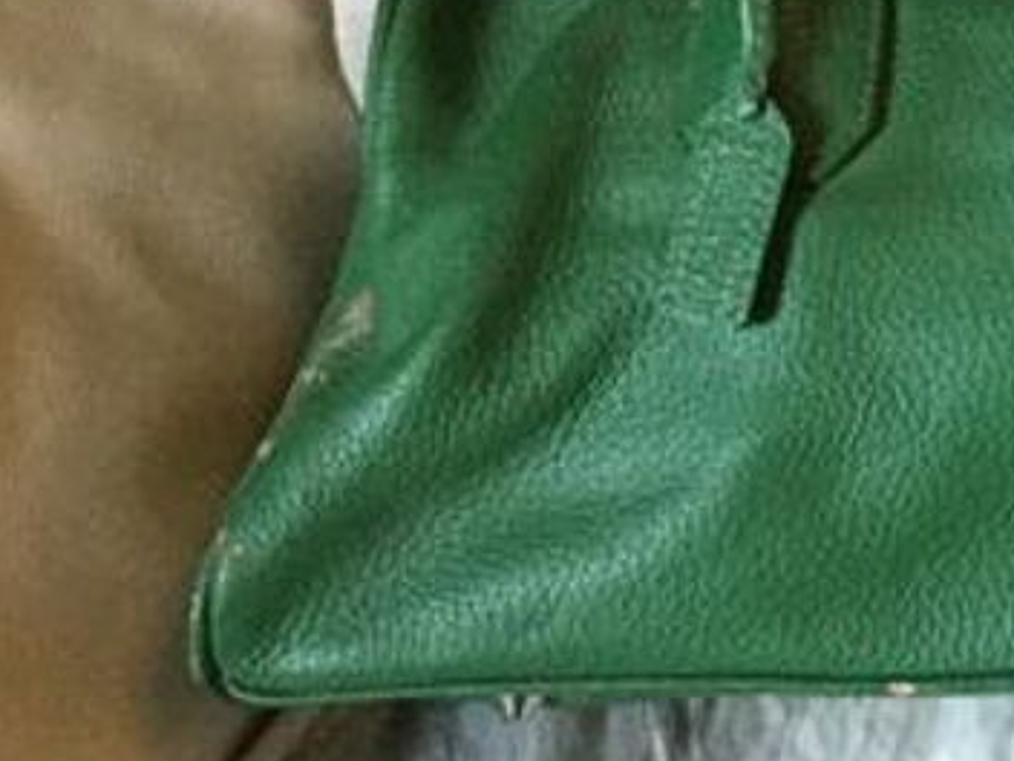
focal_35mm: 88
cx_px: 1299
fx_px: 2578
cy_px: -66
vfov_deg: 16.3
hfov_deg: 20.4
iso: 250
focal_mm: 3.3
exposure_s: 1/17
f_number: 2.4
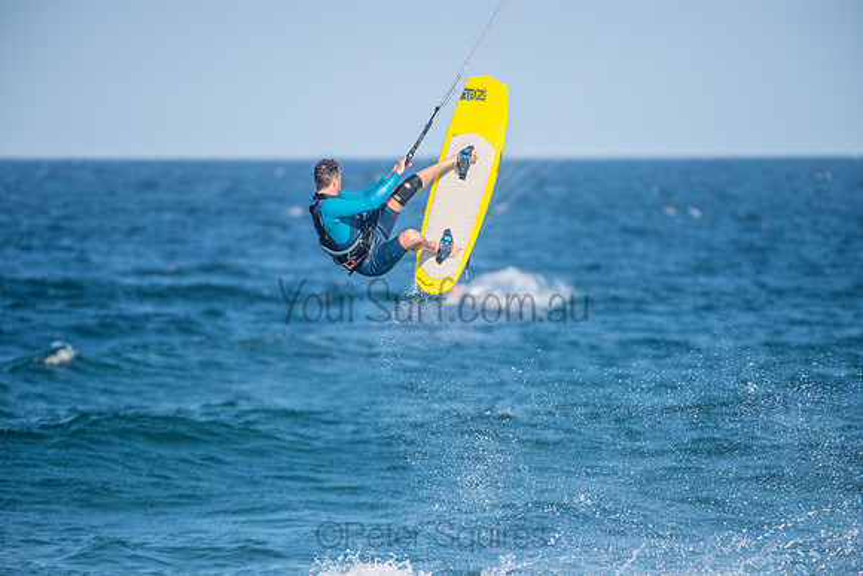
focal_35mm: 506
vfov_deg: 2.7
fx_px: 12125
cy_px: 288
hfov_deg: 4.1
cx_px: 432
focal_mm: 500
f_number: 5.6
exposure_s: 1/4000
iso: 560
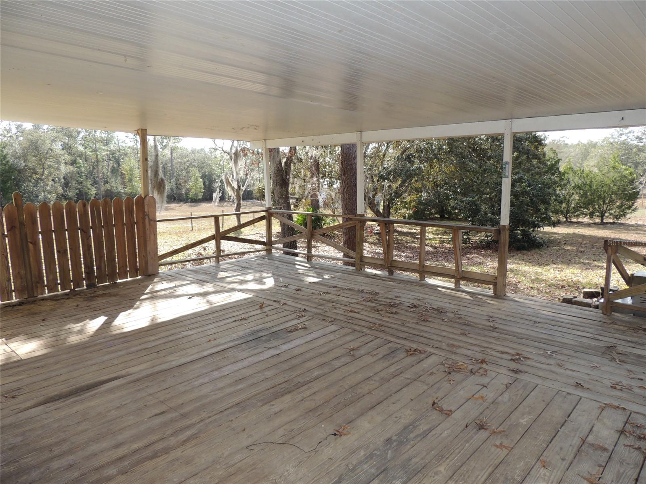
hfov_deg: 71.6
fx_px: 448
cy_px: 242
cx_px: 323
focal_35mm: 24
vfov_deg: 56.8
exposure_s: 1/320
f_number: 3
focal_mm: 4.3
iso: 100
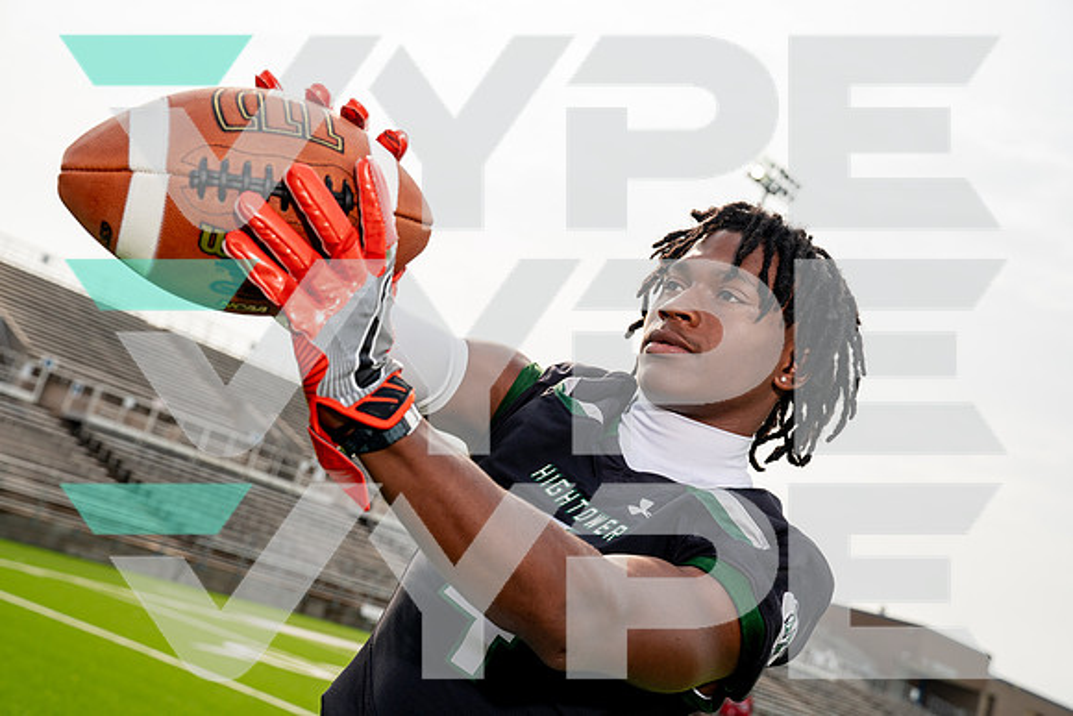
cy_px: 358
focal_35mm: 47
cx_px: 536
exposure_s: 1/500
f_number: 5.6
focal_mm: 47
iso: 100
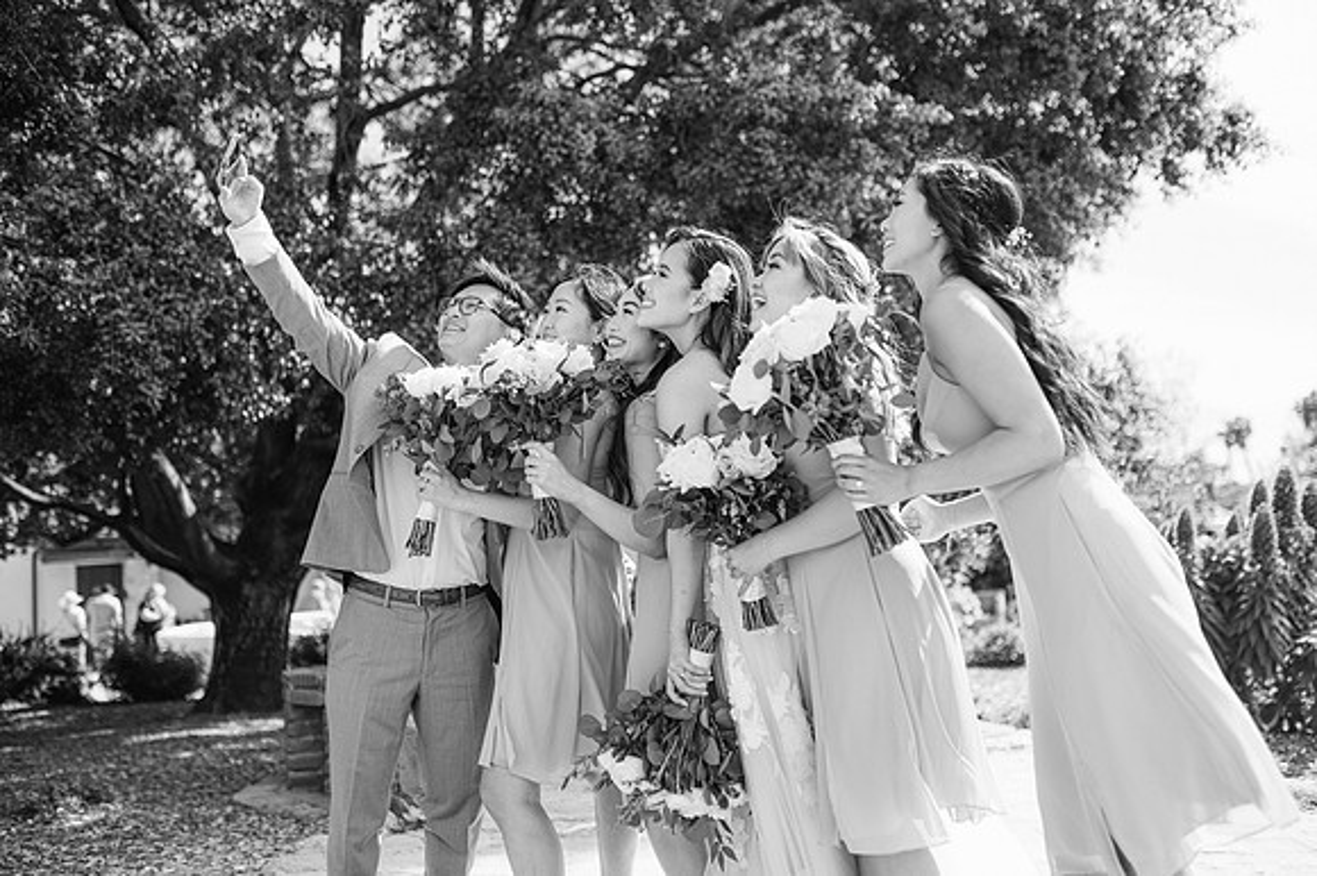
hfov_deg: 54.5
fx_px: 1280
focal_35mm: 35
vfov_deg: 37.8
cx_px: 658
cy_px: 438
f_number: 2
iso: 100
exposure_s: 1/2000
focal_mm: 35
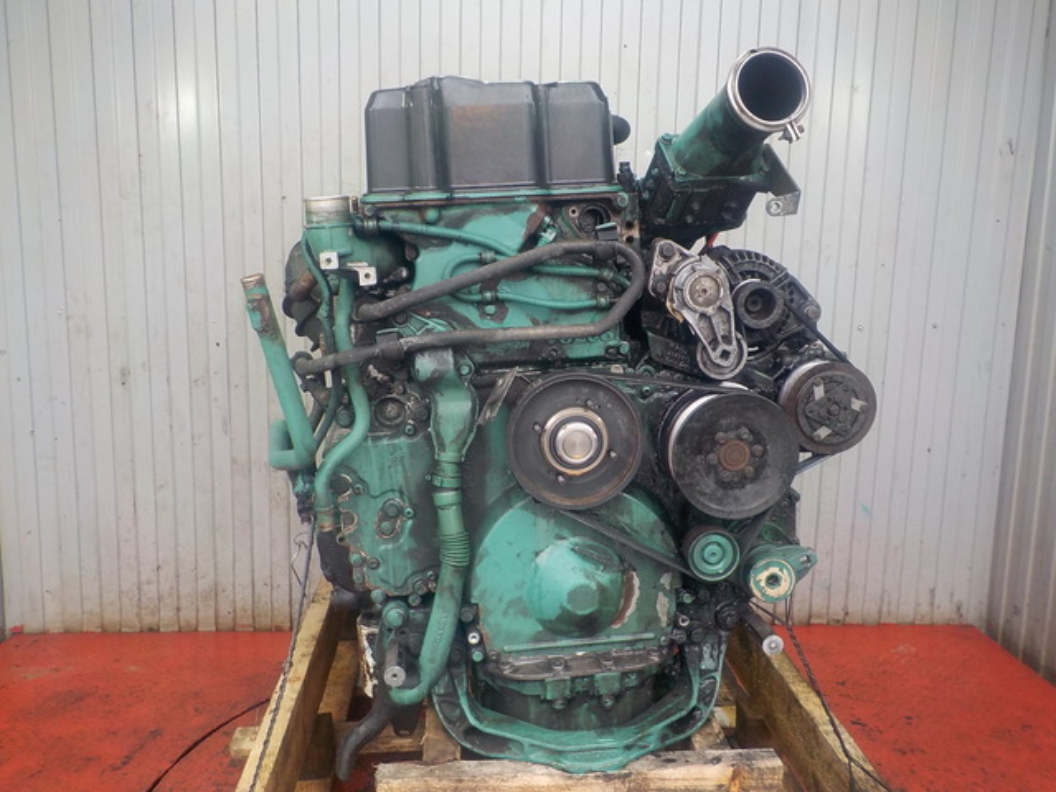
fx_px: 915
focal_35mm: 30
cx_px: 528
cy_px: 396
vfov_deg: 46.8
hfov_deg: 60.0
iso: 180
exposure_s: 1/30
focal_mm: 4.1
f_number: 3.3
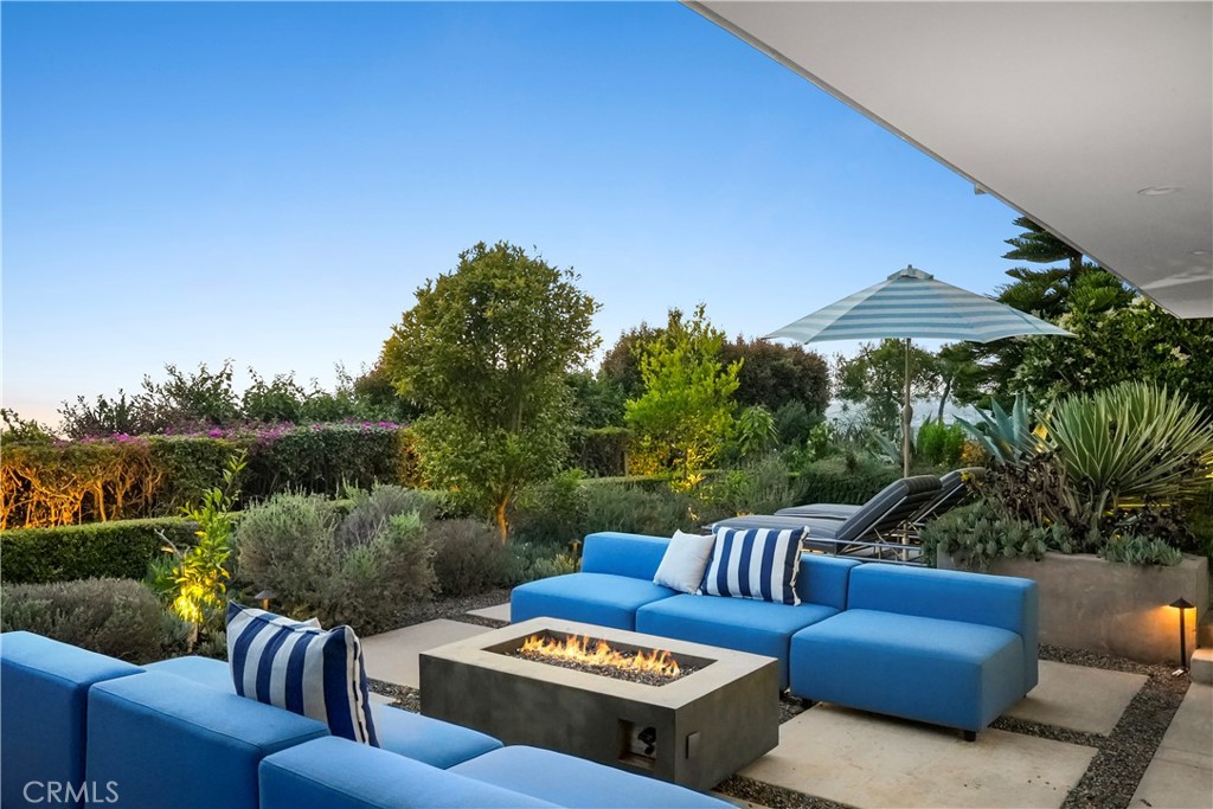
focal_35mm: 27
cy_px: 404
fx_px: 910
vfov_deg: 47.9
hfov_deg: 67.4
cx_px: 606
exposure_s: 1/8
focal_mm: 27
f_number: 18
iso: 12800
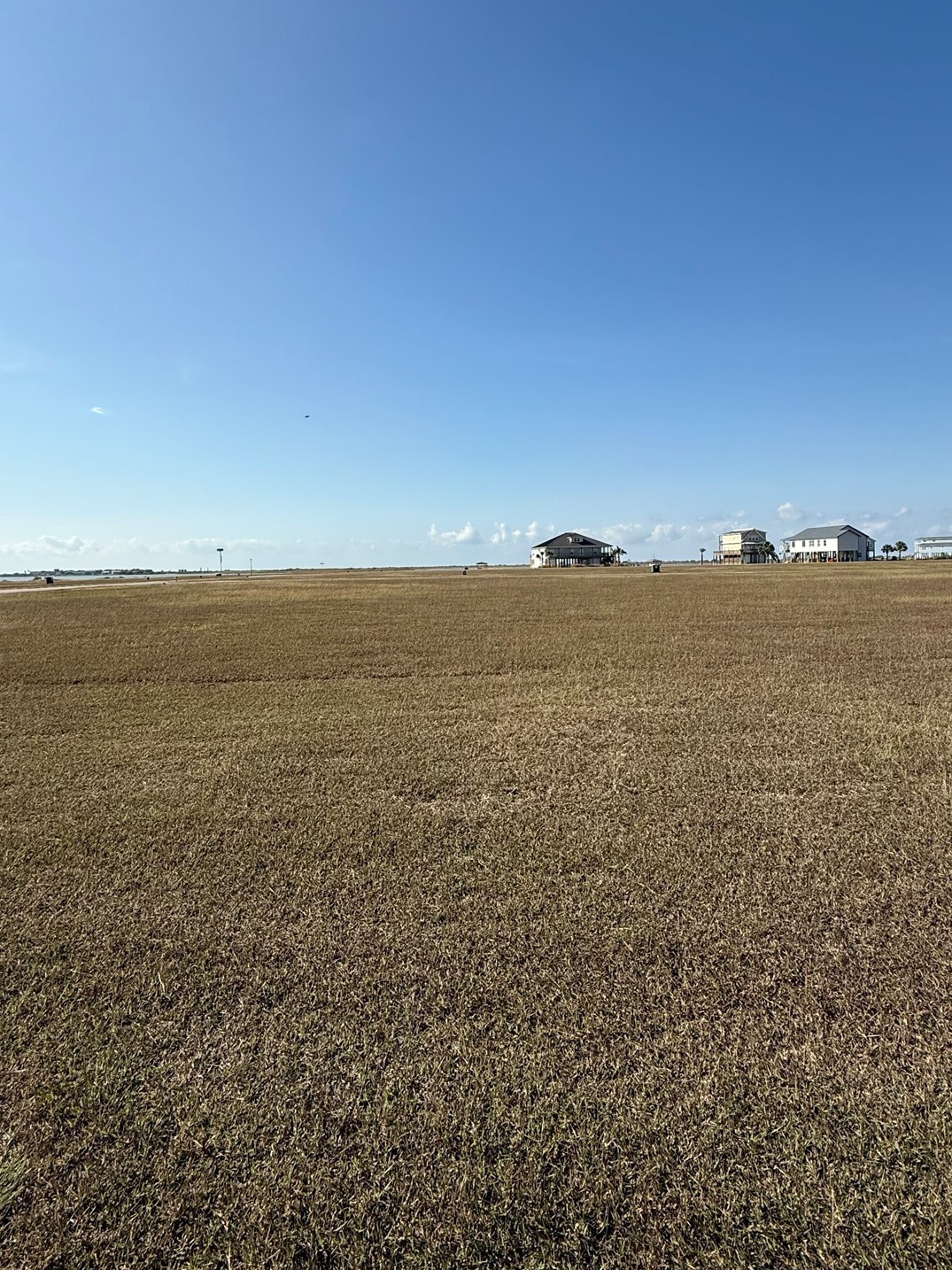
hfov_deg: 65.9
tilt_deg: -1.0
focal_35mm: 20
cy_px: 592
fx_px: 734
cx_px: 453
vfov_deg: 81.6
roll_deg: +1.6
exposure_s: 1/3125
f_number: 2.2
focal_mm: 2.22
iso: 50
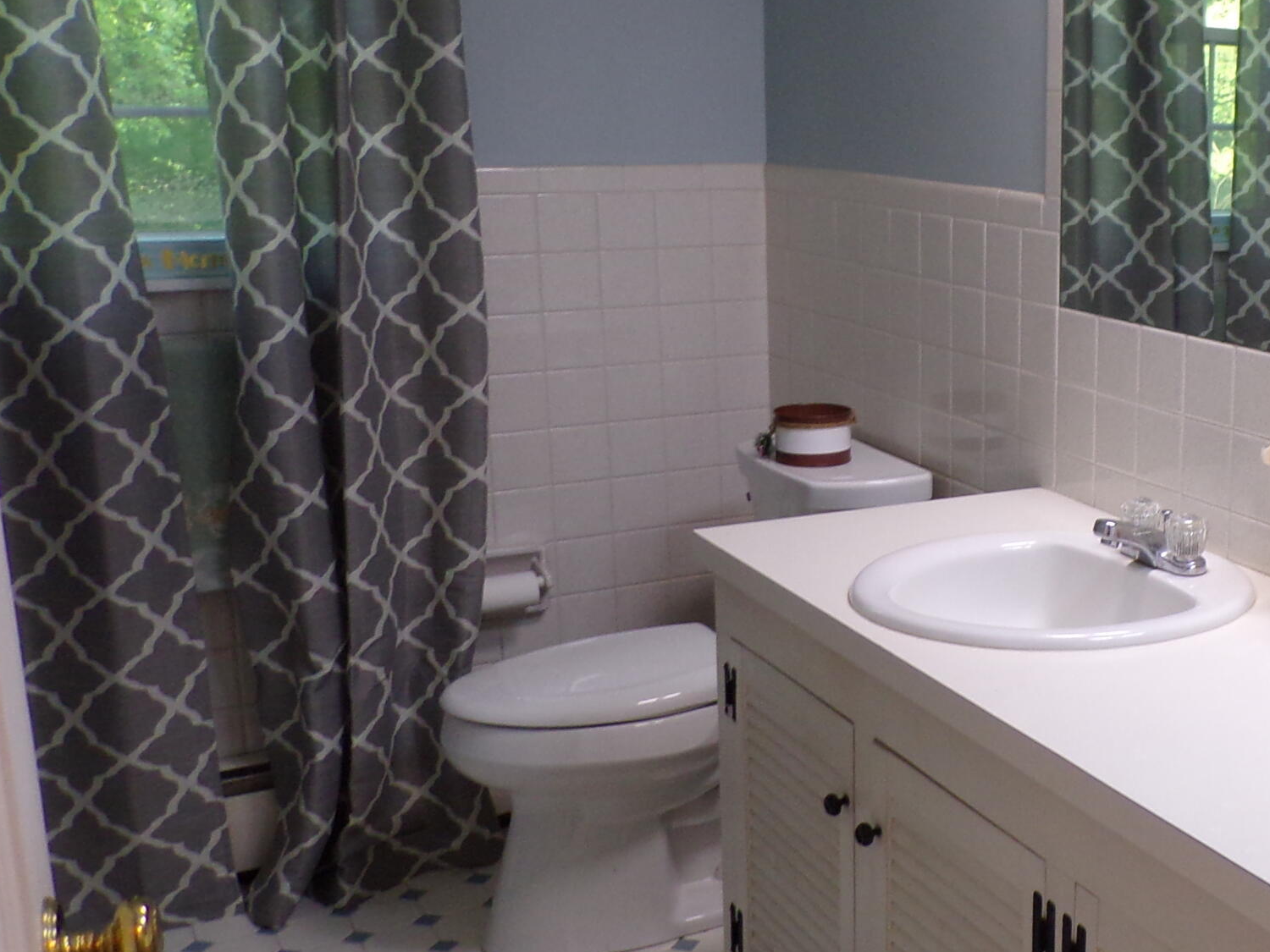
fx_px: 1761
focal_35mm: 48
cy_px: 440
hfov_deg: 36.6
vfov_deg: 30.3
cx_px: 1190
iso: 146
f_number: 3
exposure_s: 1/34
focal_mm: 4.3
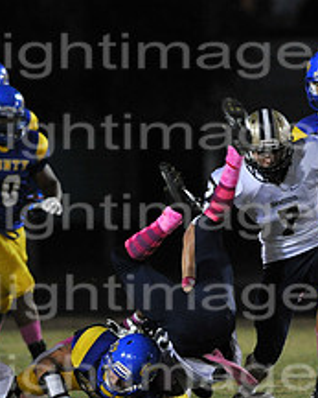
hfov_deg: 2.1
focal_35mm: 755
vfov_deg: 2.6
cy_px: 337
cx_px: 97
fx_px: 8876
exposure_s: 1/500
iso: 5000
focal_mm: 300
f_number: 4
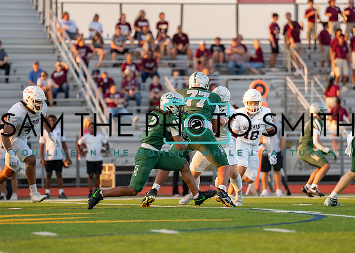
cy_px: 118
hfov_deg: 7.4
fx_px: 2756
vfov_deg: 5.3
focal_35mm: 273
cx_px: 199
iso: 500
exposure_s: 1/1250
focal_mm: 200
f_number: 2.8
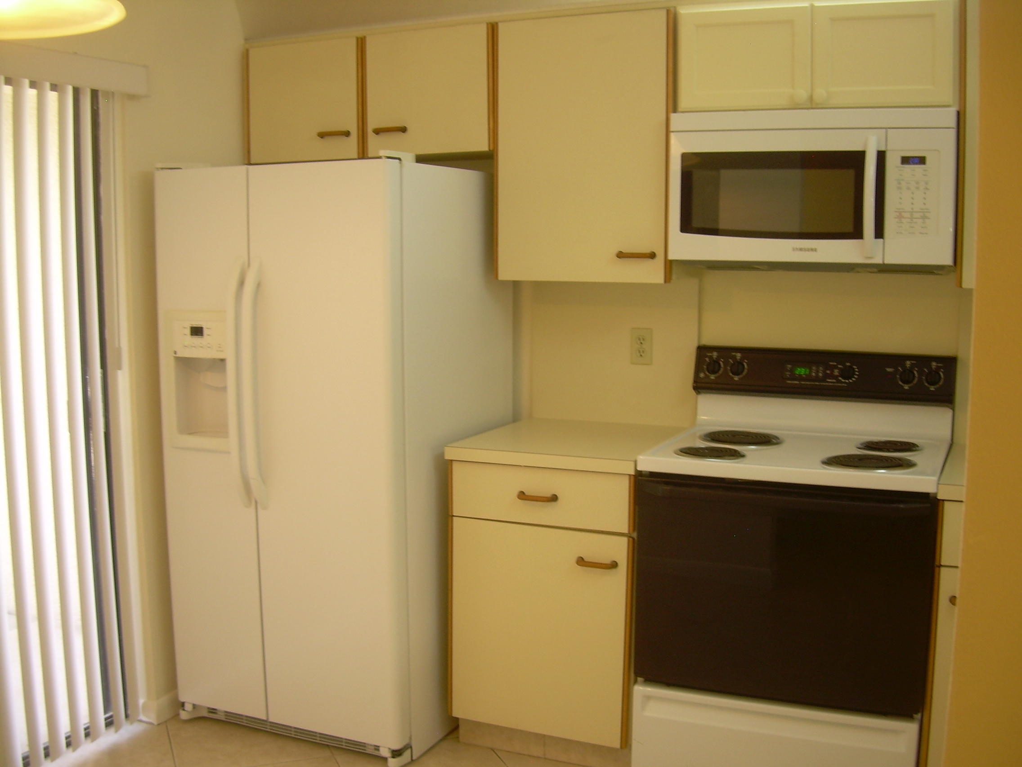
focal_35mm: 38
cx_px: 511
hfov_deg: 49.0
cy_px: 384
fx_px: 1122
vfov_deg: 37.7
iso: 50
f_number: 2.8
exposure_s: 1/11.3
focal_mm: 6.3
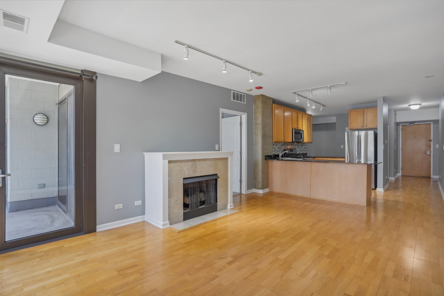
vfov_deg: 70.4
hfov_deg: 93.3
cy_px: 148
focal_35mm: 17
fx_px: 210
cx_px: 222
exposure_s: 1/15
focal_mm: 17
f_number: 8
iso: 400
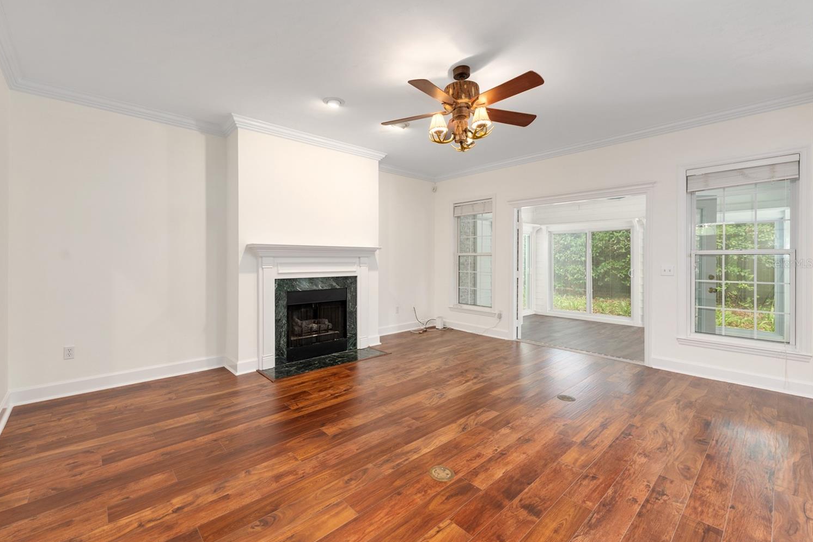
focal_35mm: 15
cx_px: 379
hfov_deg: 100.2
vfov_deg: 77.3
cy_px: 263
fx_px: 339
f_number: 7.1
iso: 200
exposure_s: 1/2
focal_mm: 14
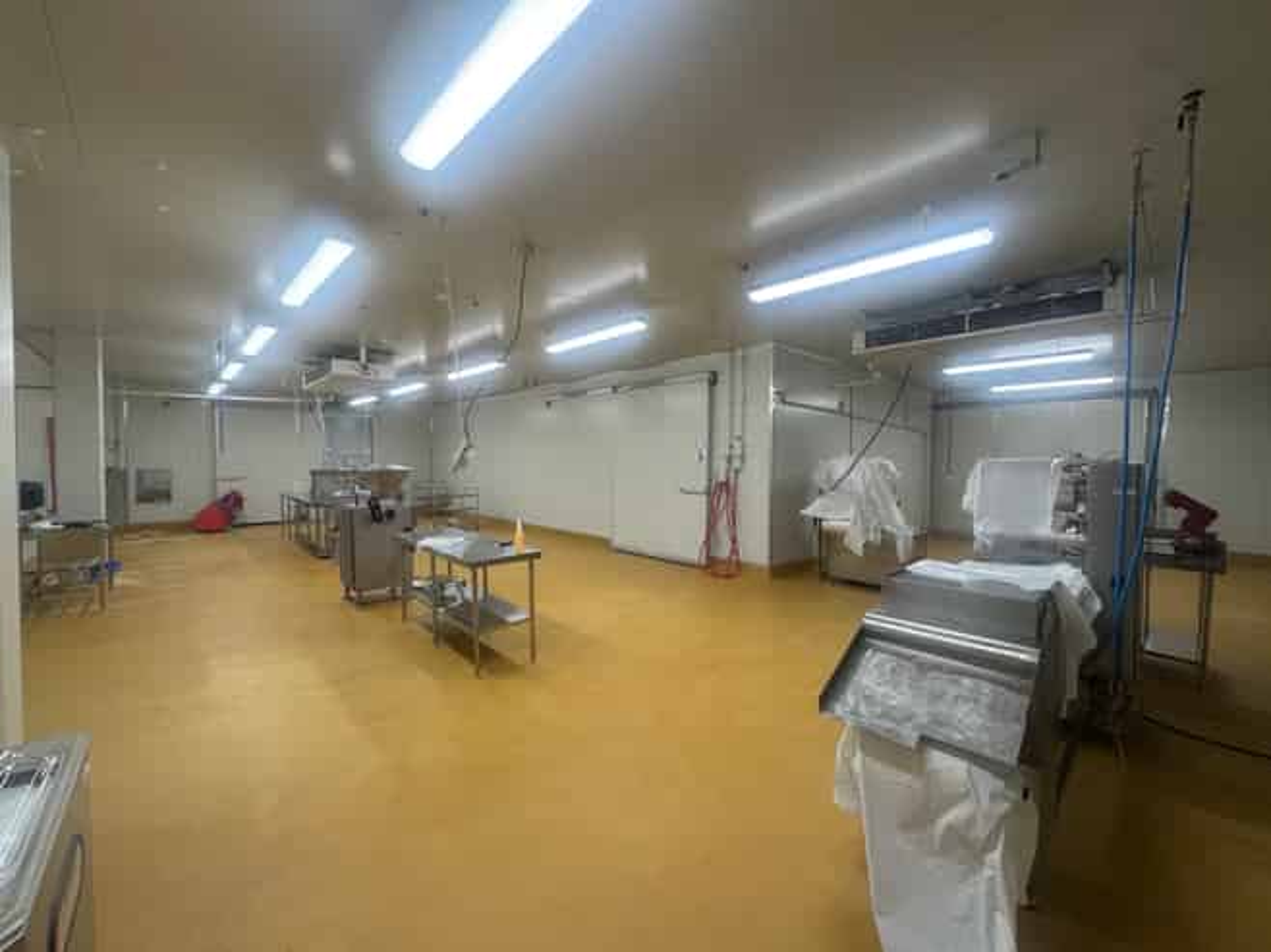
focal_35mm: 14
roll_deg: -0.3
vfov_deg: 85.6
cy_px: 476
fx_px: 514
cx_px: 636
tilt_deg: -1.8
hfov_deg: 102.1
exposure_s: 1/100
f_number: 2.2
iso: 160
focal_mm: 2.22
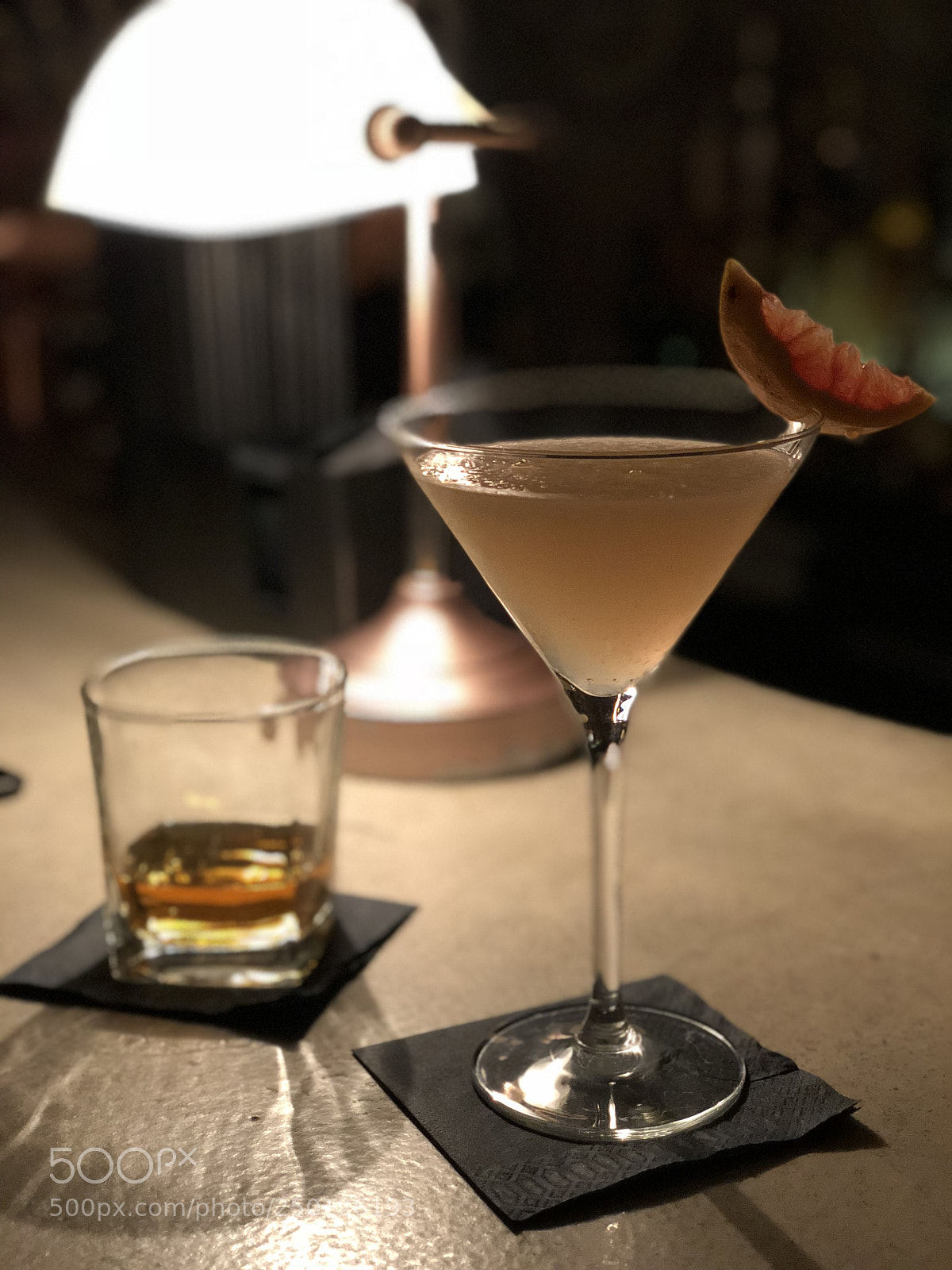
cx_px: 476
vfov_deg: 36.8
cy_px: 635
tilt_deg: -15.8
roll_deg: +0.3
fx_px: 1907
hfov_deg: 28.0
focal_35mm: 52
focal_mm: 6
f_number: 2.4
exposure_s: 1/11
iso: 160
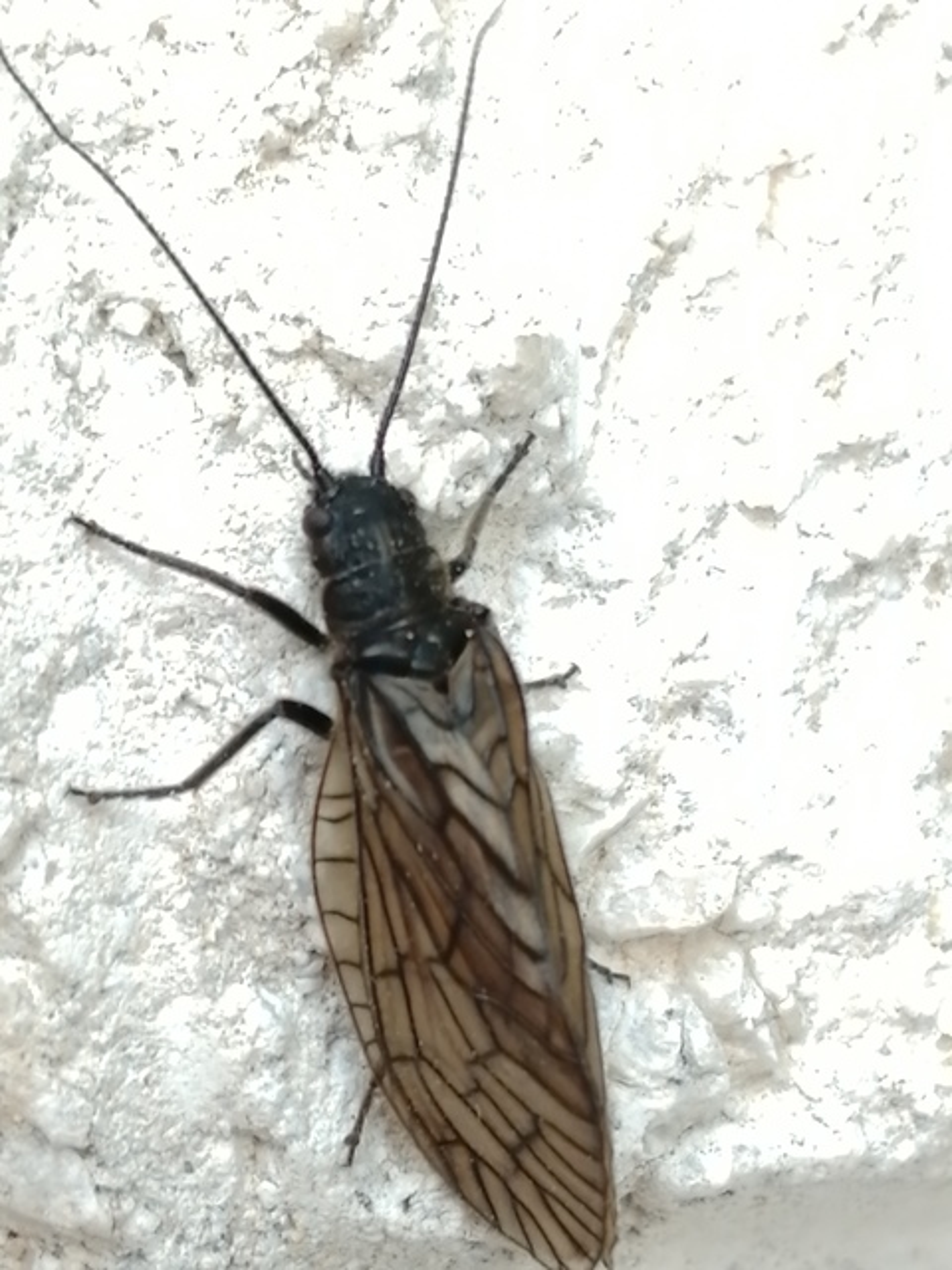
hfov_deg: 14.4
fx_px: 3777
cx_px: 476
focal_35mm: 103
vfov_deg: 19.1
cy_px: 635
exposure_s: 1/50
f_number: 1.8
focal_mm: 3.46
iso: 50
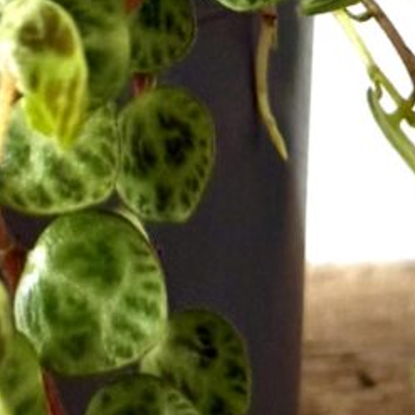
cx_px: -97
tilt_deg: -3.7
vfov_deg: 7.3
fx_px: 2984
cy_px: -709
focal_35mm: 220
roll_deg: +1.9
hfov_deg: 7.9
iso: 125
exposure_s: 1/121
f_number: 1.78
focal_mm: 6.76
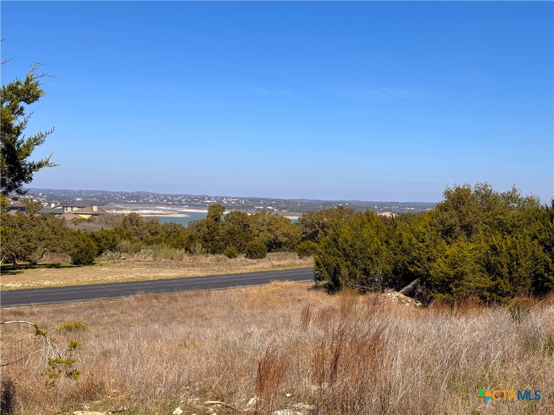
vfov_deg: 30.3
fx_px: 768
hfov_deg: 39.7
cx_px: 277
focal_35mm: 48
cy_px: 208
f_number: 1.78
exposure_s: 1/5848
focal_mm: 6.76
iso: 64
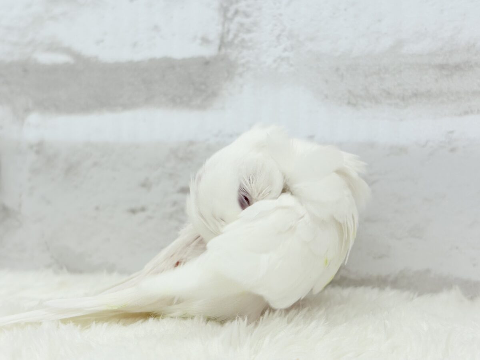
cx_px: 240
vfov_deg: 28.0
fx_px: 721
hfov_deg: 36.8
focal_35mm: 52
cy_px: 180
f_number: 1.6
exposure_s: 1/100
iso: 40
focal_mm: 5.96
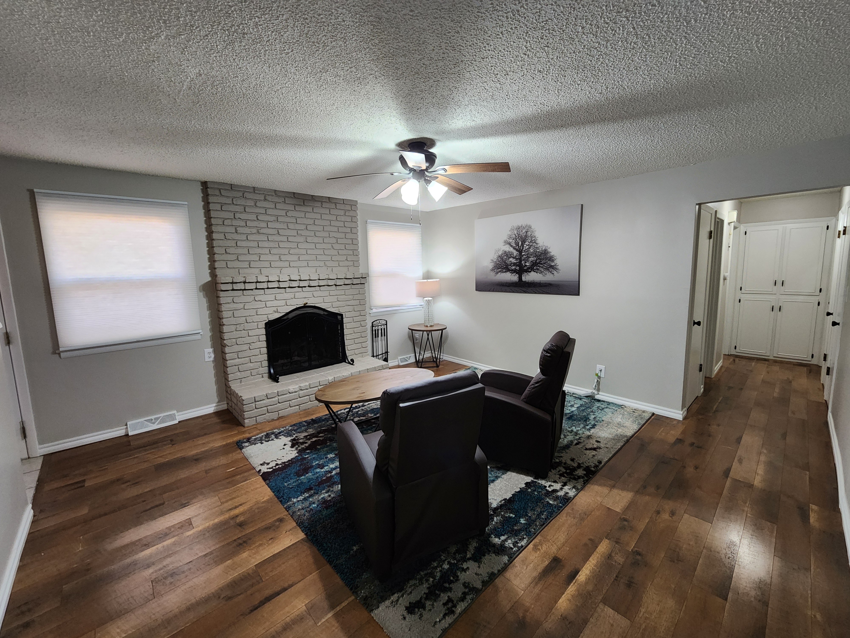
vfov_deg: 89.9
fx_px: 319
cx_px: 425
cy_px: 319
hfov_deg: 106.2
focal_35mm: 13
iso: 320
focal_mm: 2.2
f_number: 2.2
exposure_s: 1/60
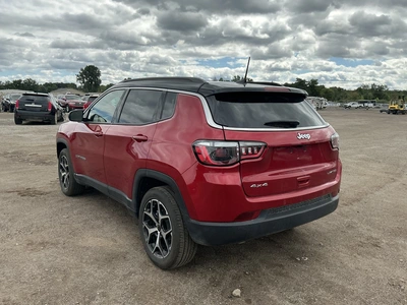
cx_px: 204
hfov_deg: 63.4
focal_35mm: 28
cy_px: 152
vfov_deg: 49.7
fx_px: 329
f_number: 1.8
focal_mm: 3
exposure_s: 1/1675
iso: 25
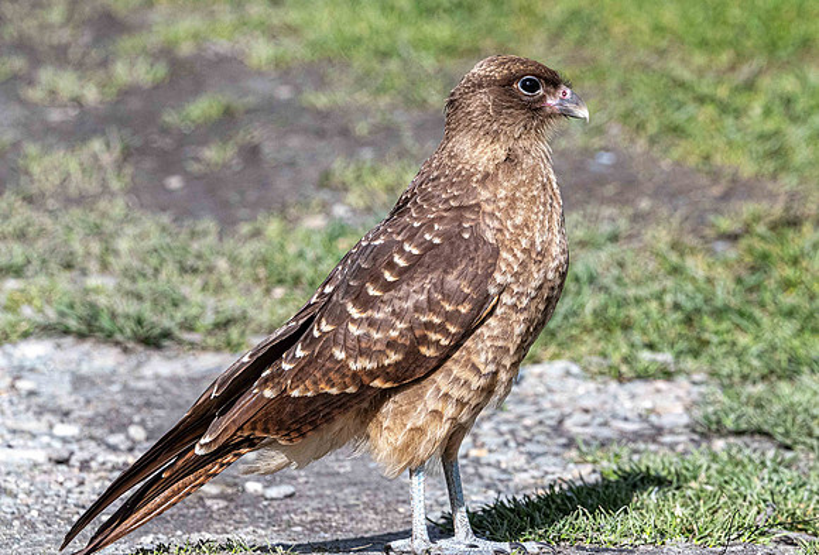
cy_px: 97
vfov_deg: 1.7
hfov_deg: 2.5
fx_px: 19106
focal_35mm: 836
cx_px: 688
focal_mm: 500
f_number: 8
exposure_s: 1/2500
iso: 800
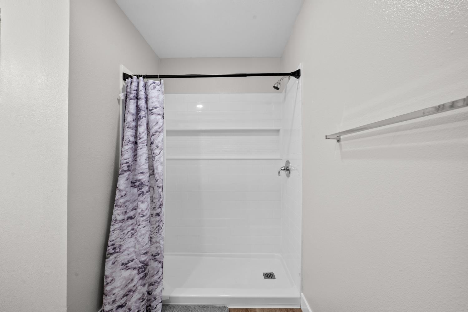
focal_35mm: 14
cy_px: 156
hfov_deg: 104.3
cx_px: 234
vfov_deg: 81.1
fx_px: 182
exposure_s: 1/6
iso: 250
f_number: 9
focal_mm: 14
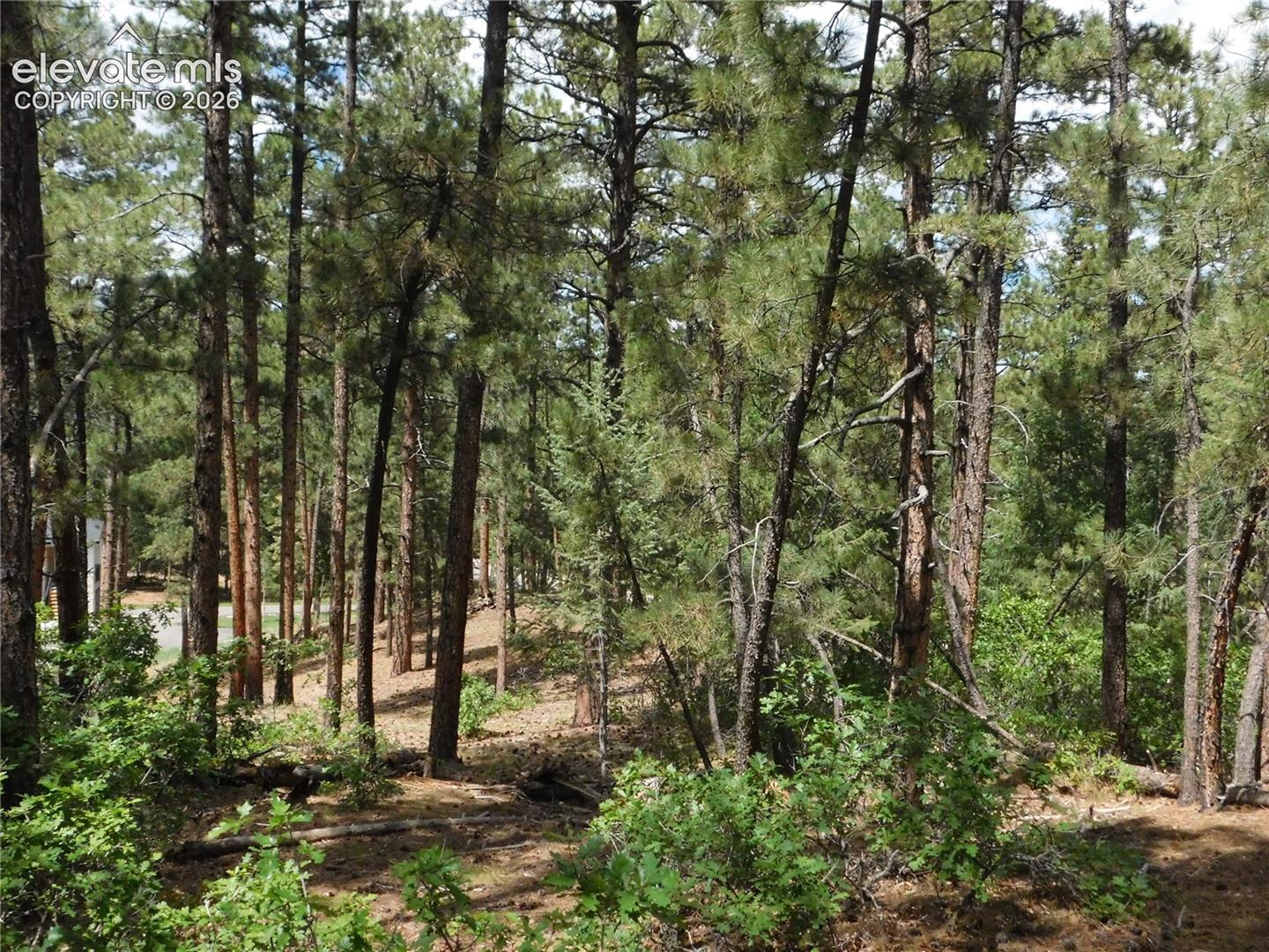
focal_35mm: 36
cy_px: 476
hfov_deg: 51.4
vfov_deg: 39.7
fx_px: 1320
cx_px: 634
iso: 800
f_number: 7
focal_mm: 6.3
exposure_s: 1/1250
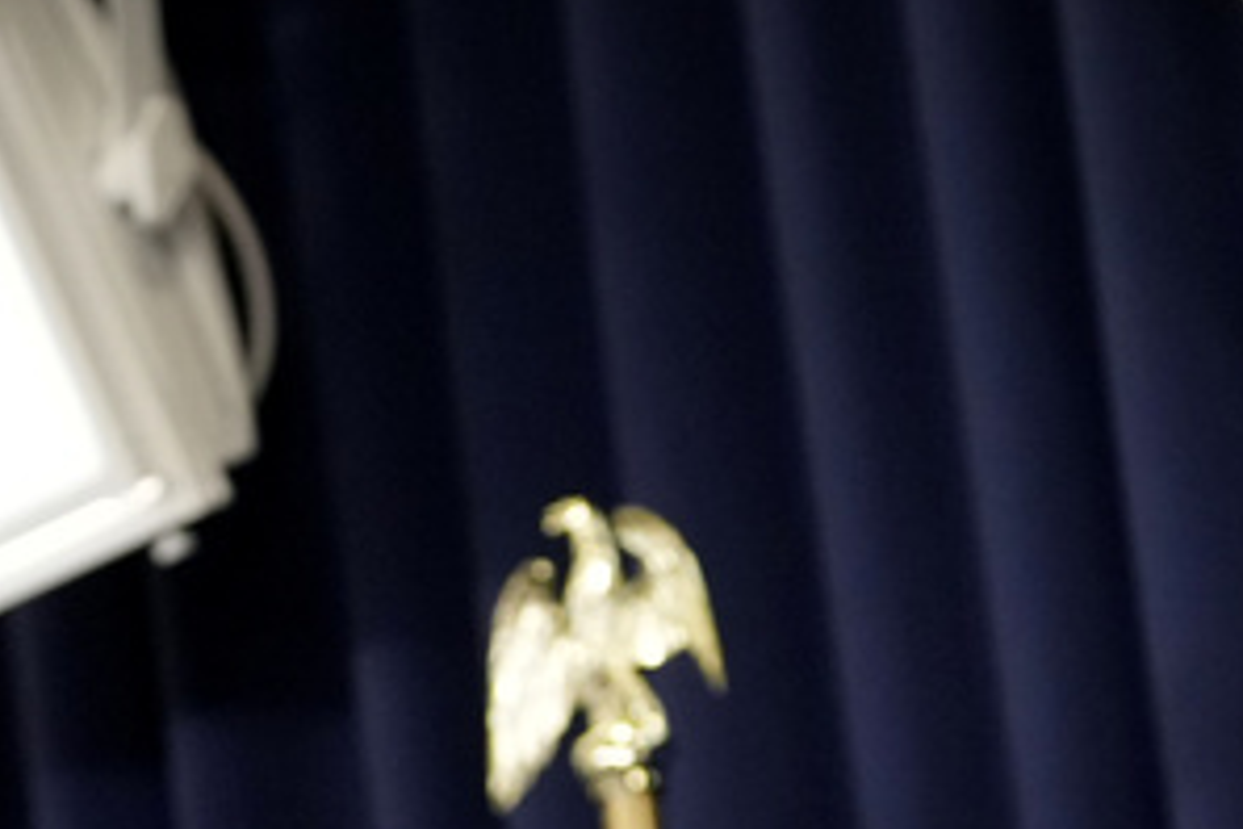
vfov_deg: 3.8
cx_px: 63
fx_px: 12498
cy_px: 1407
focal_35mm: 362
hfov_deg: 5.7
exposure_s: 1/500
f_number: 2.8
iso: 2000
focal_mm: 70
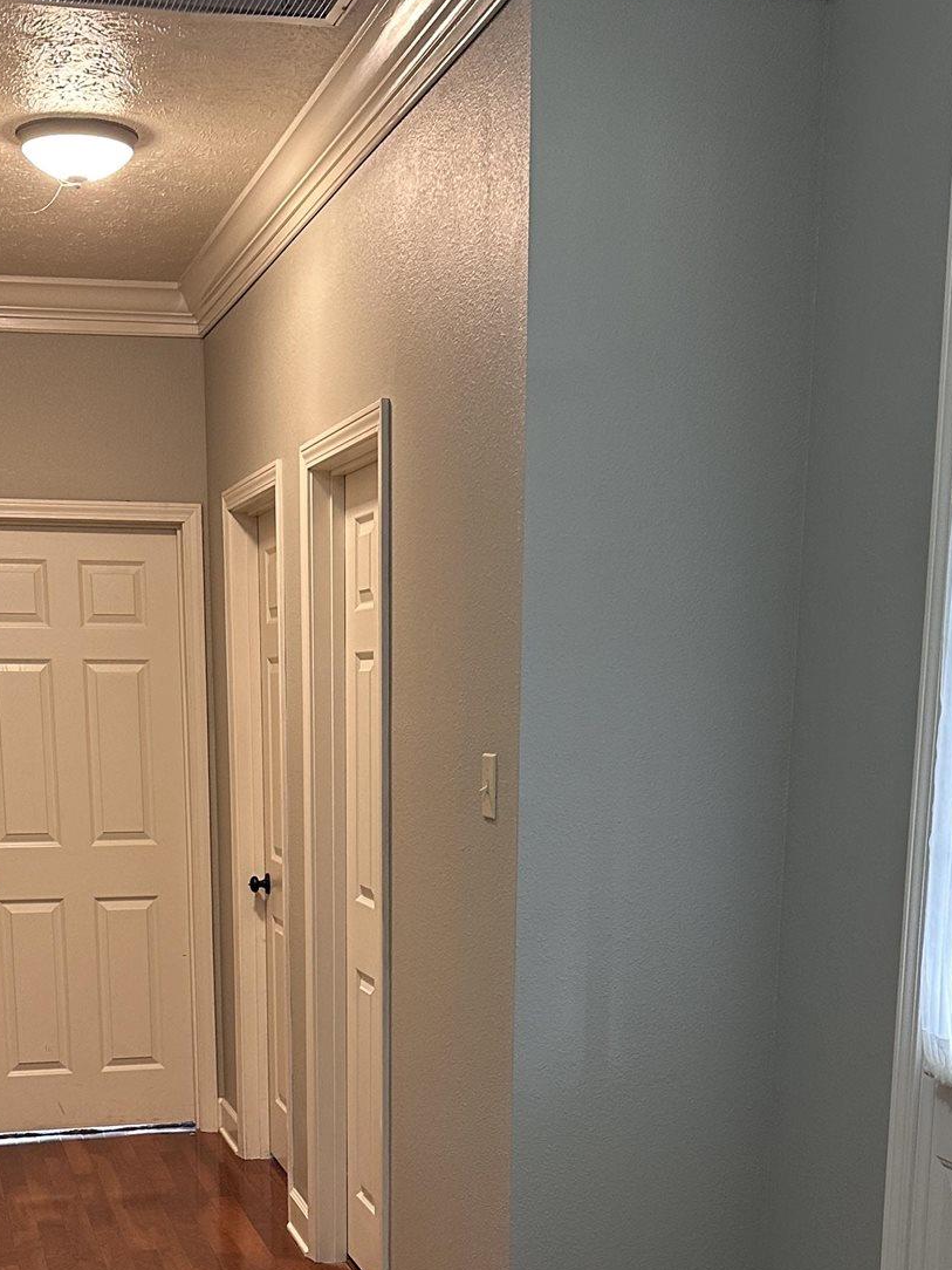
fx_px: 1870
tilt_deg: -10.6
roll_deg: -0.7
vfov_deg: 35.6
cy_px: 1107
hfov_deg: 28.5
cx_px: 359
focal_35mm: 51
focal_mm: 6.86
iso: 320
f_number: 1.78
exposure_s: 1/60
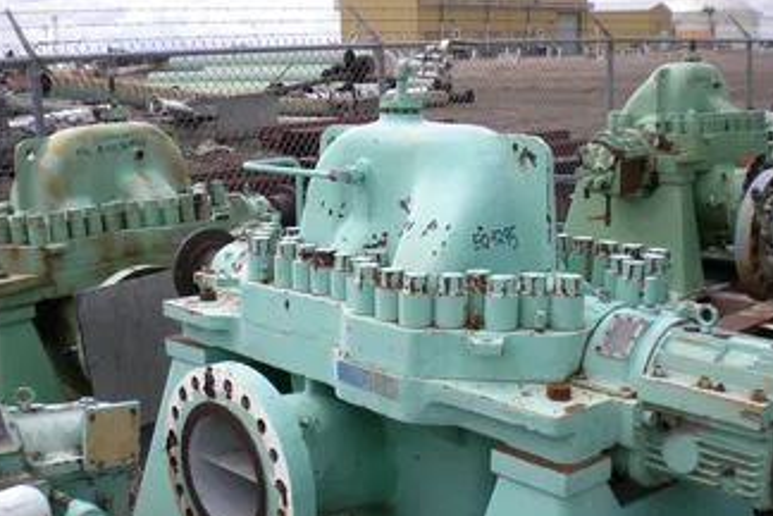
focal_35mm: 45
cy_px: 351
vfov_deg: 29.6
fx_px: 966
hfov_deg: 43.6
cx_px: 401
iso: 80
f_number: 4.6
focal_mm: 6.3
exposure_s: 1/626
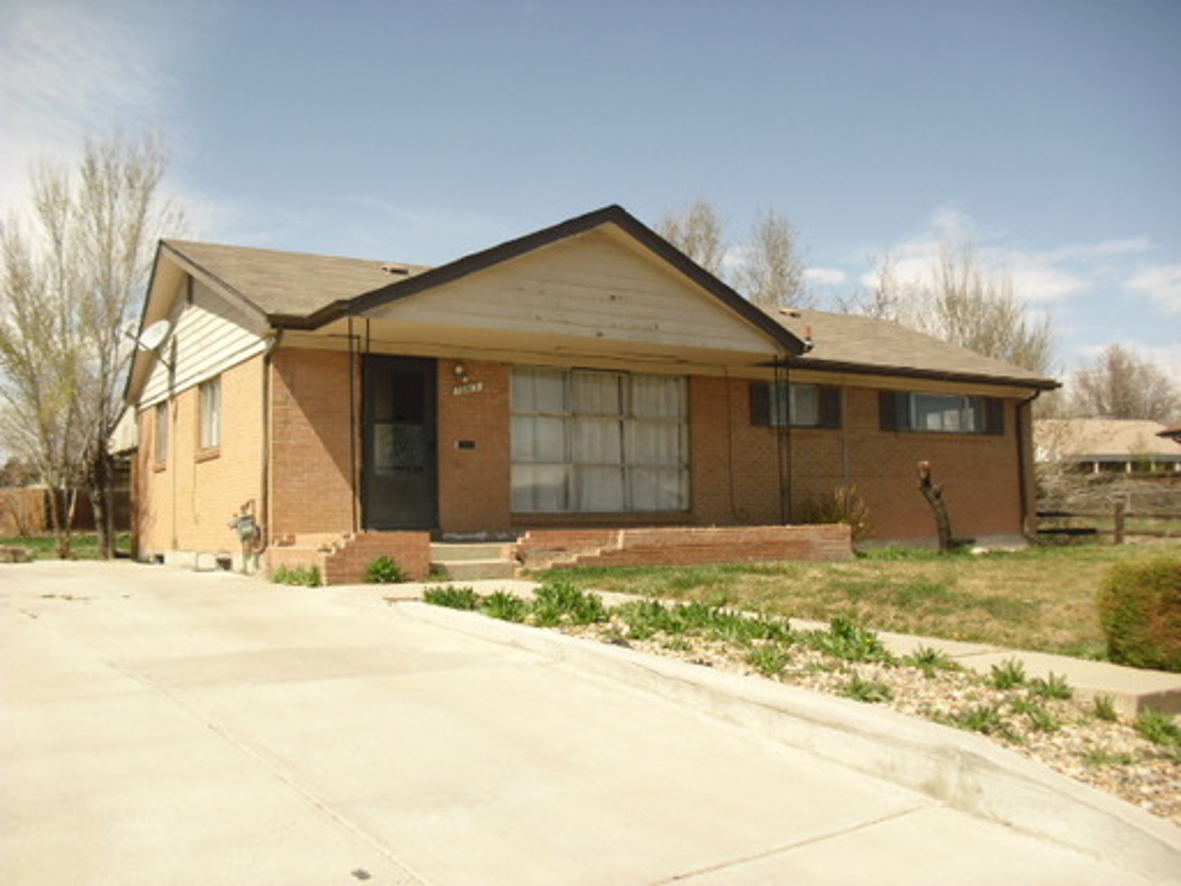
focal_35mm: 36
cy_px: 443
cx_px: 590
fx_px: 1228
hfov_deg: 51.4
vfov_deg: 39.7
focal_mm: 6.3
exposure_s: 1/200
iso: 100
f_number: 7.8
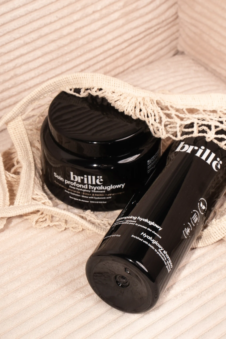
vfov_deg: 18.8
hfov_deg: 12.6
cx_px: 113
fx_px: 1026
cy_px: 170
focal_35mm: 109
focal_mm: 73
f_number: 13
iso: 64
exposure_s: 1/200
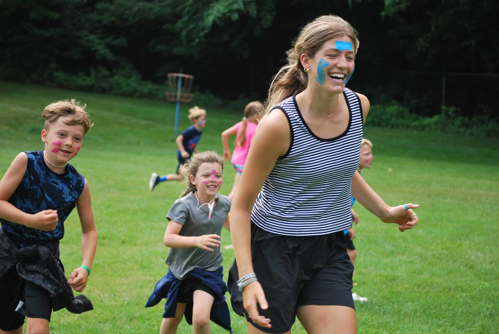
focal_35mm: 98
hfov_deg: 20.9
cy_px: 167
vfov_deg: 14.1
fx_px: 1353
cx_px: 250
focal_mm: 65
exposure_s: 1/500
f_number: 4.2
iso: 220
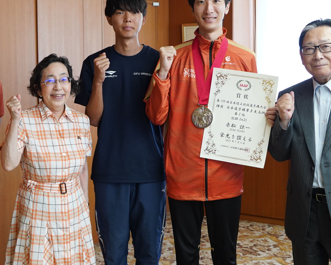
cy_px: 105
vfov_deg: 27.1
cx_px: 122
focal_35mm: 56
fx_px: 549
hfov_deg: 33.4
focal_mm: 31
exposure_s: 1/125
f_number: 5
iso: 2000
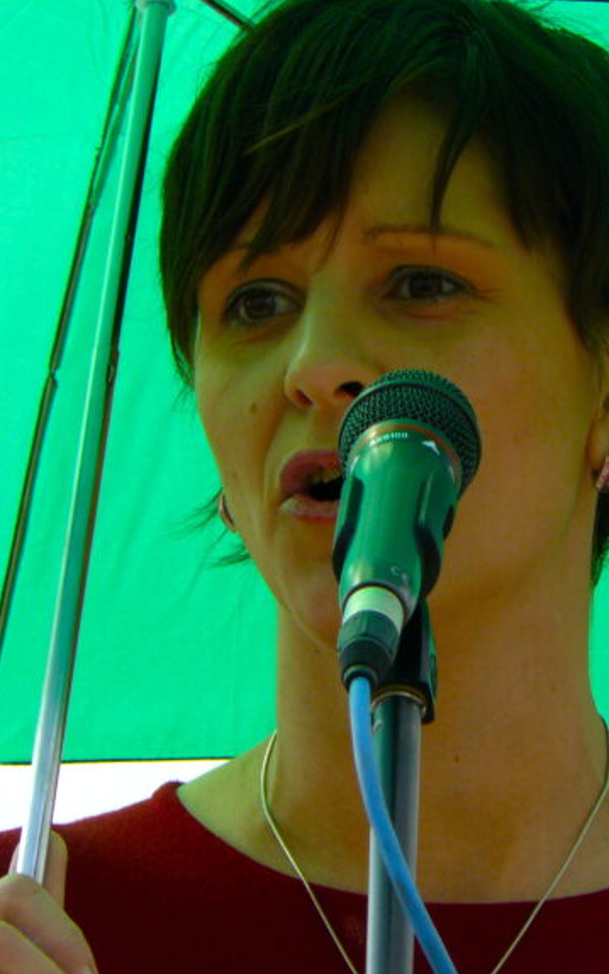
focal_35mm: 427
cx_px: 439
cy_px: 487
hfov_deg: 3.1
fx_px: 11334
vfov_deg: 4.9
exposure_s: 1/250
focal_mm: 50.1
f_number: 5.6
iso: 100
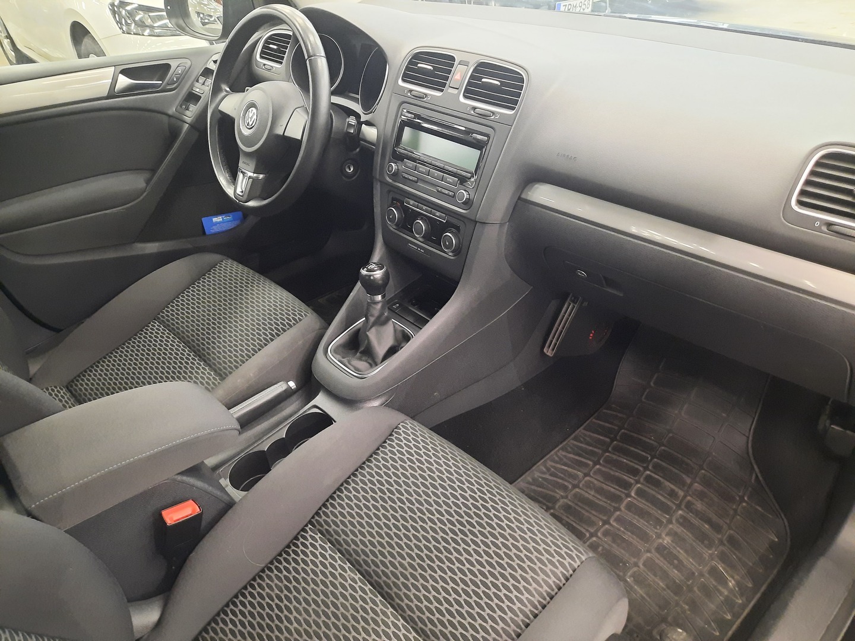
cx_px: 428
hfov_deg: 69.4
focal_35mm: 25
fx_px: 617
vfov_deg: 54.9
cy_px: 320
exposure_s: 1/20
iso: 800
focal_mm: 4.6
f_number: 2
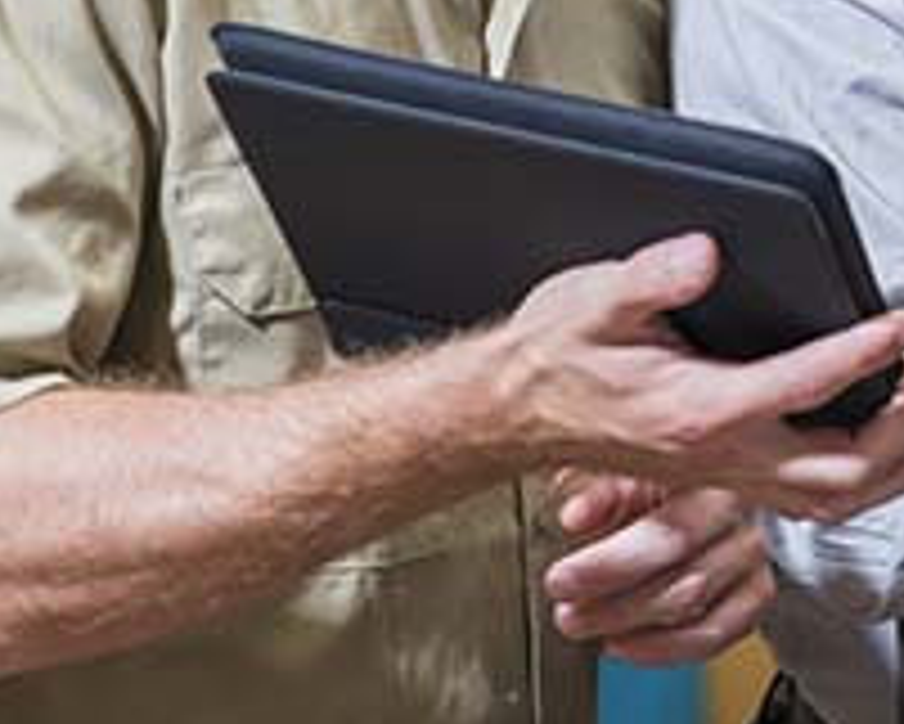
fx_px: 8485
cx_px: 1786
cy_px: -288
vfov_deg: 4.9
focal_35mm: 317
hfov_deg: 6.0
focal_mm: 85
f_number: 4.5
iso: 400
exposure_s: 1/200
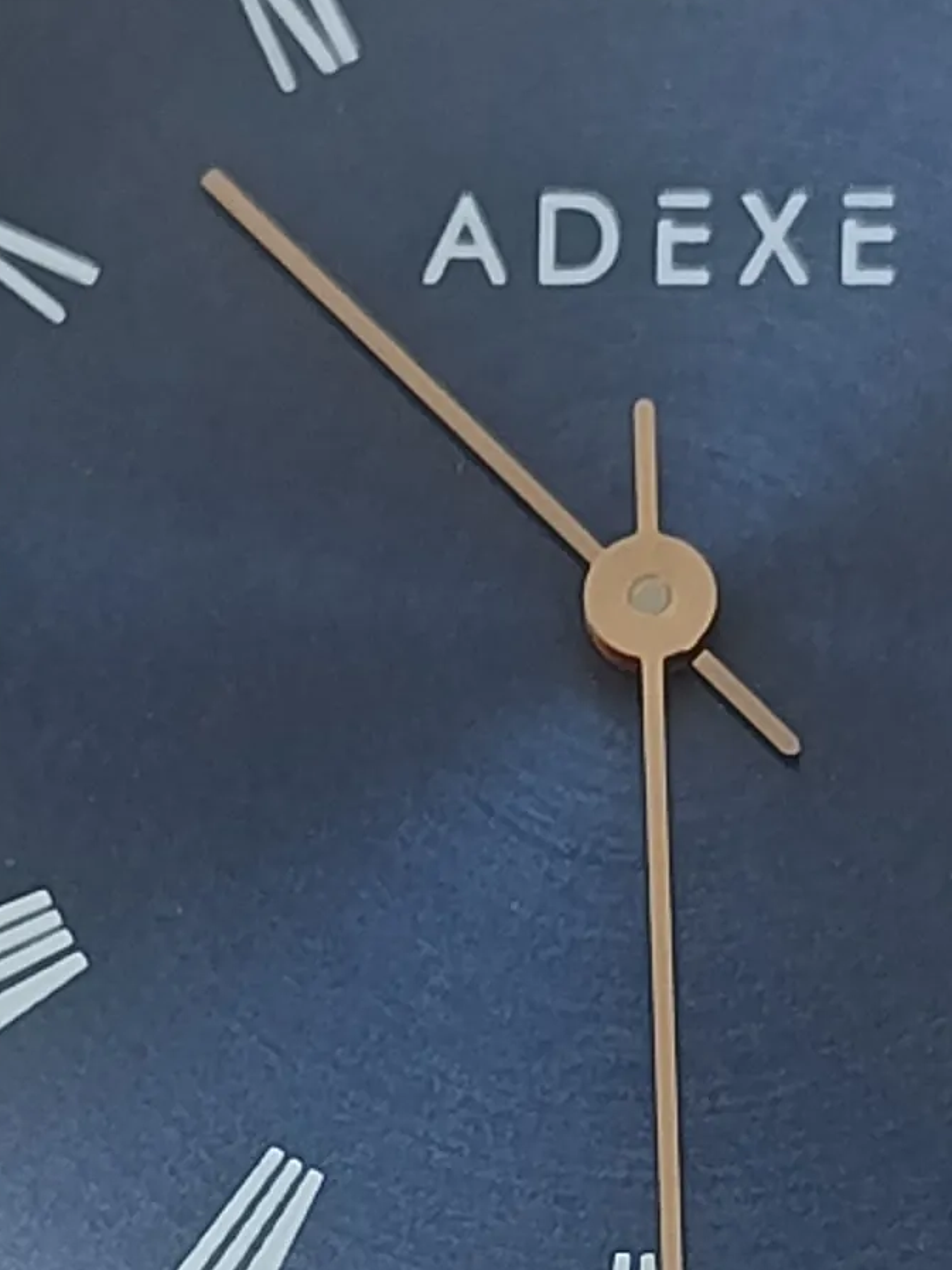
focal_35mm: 214
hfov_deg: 6.9
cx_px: 607
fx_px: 7845
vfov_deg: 9.2
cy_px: 1083
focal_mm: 5.24
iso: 460
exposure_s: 1/100
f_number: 1.7
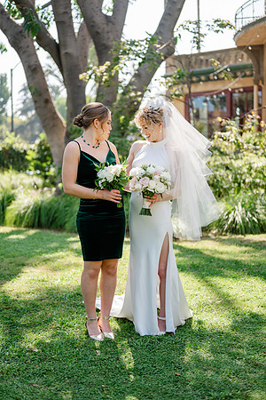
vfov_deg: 39.6
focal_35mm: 50
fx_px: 554
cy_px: 200
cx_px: 133
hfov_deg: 27.0
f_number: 1.8
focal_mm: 50
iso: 64
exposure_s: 1/800
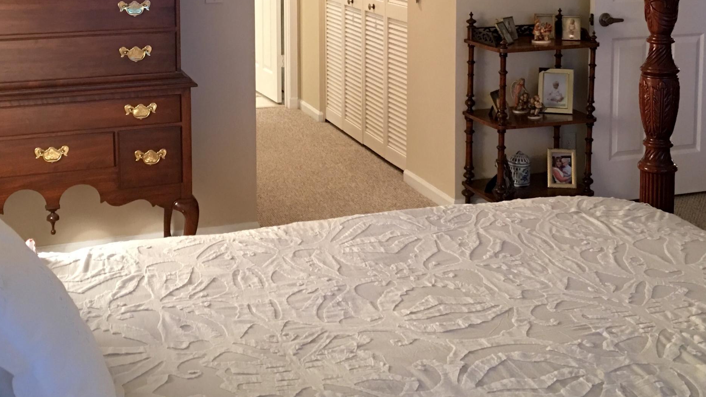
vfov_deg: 22.8
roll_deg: -0.8
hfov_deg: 40.6
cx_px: 344
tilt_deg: -7.4
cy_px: 27
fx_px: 955
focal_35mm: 51
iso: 50
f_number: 2.2
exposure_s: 1/4
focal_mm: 4.15
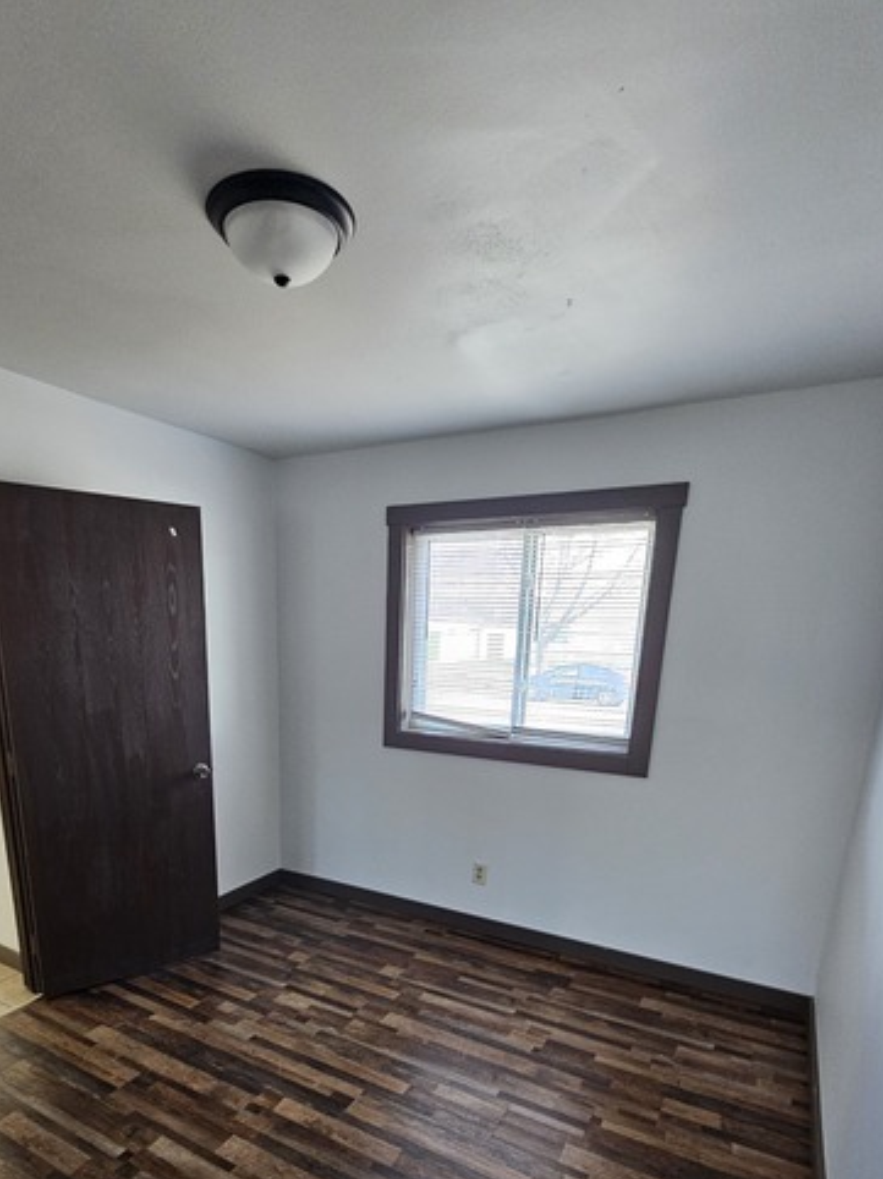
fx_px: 613
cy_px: 811
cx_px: 374
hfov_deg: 71.1
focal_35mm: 18
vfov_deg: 83.9
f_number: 2.2
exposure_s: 1/60
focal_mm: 2.2
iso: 320
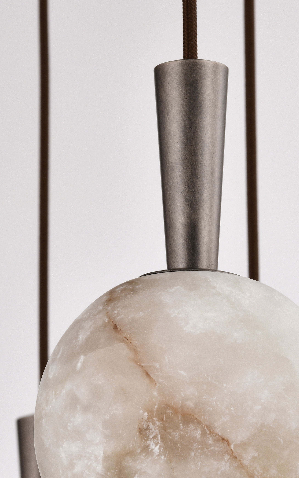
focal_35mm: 242
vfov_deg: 8.6
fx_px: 3155
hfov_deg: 5.4
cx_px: 171
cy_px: 412
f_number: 18
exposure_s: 1/30
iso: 200
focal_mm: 100
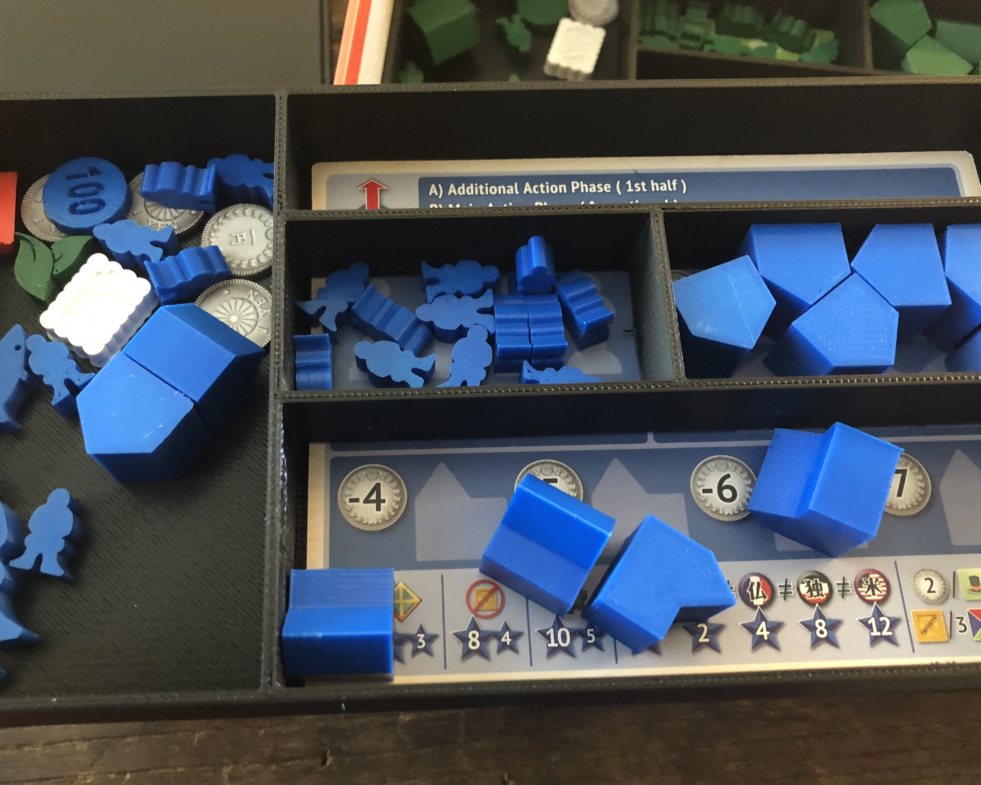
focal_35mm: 32
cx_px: 448
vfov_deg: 45.8
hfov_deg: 55.6
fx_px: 929
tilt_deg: -69.1
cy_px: 425
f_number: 1.8
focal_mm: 4
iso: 100
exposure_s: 1/4
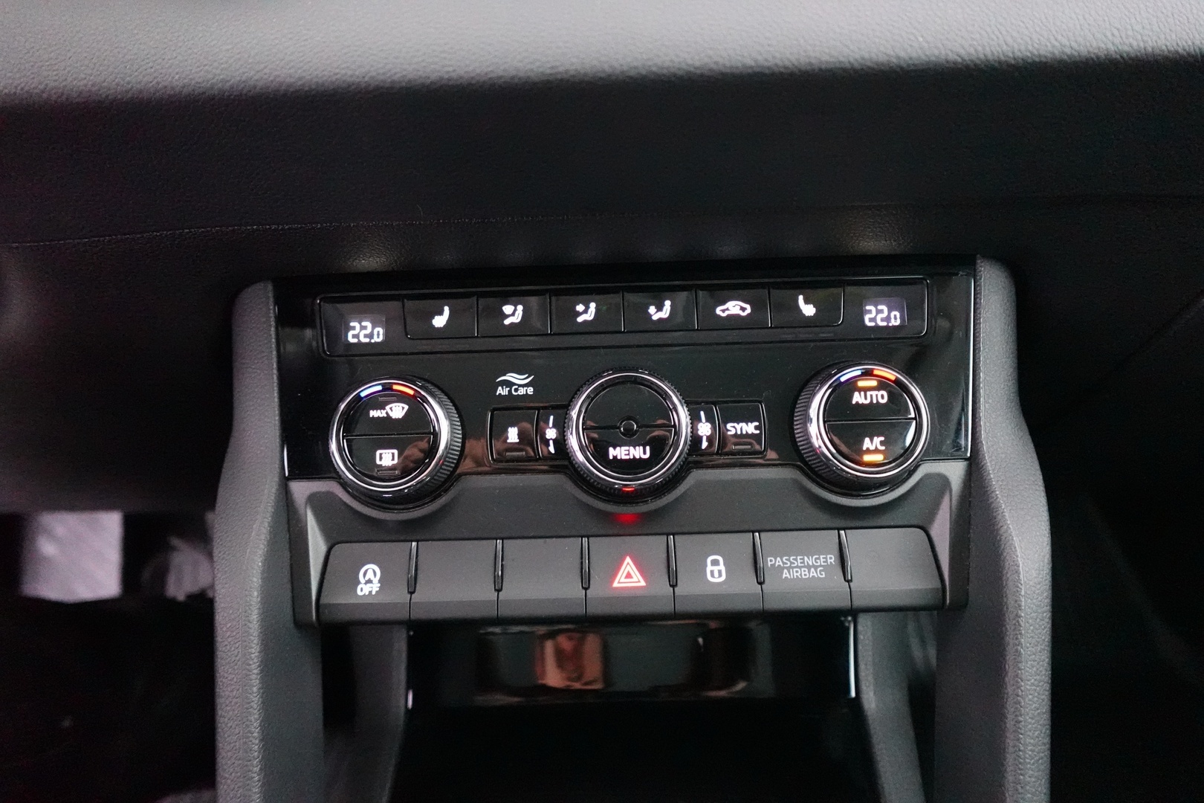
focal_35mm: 20
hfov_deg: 84.0
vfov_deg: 61.9
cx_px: 602
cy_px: 402
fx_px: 669
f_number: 2
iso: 6400
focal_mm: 7.6
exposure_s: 1/30
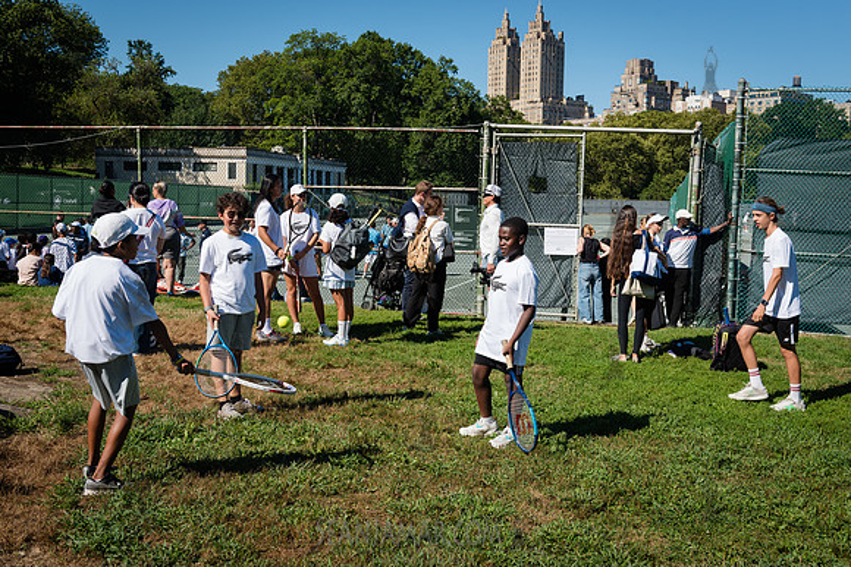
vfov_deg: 35.1
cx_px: 426
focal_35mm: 38
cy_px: 284
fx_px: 898
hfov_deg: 50.7
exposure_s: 1/800
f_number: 5.6
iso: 200
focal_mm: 38
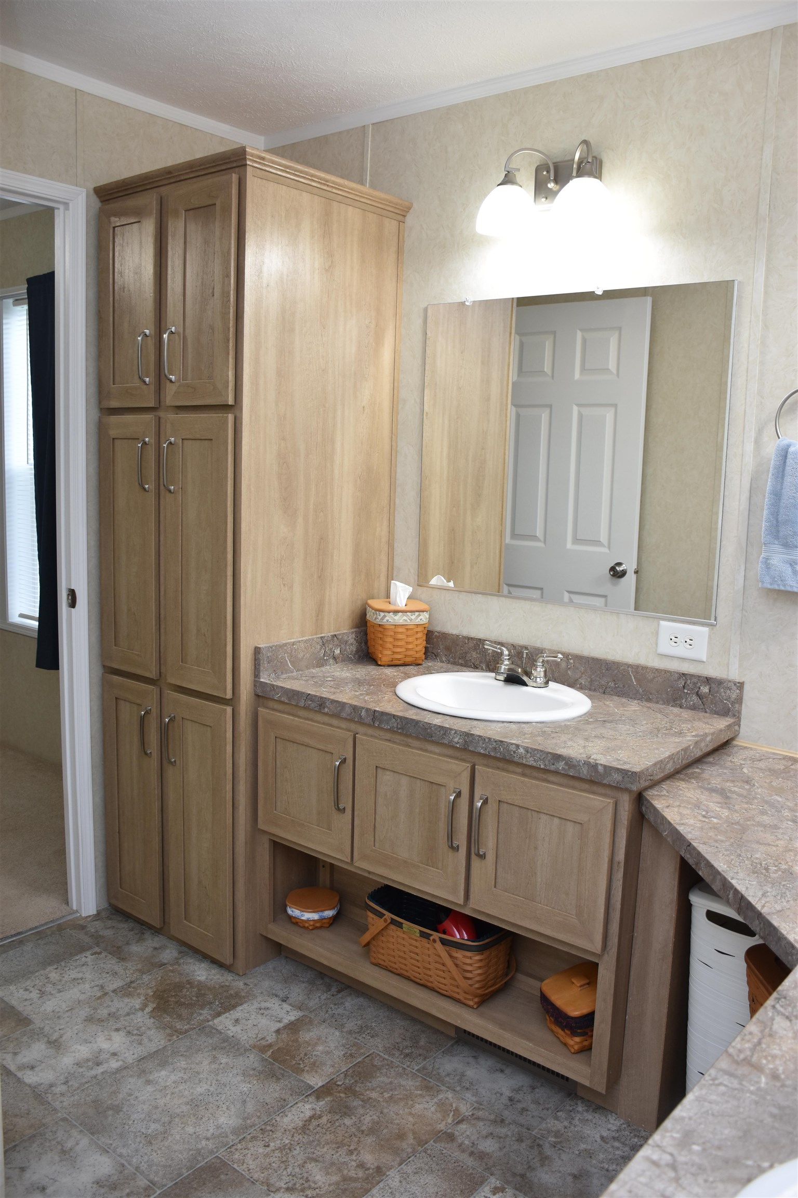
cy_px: 599
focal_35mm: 30
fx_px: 997
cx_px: 399
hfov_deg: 43.6
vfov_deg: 61.9
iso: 280
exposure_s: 1/60
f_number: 4
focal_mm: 20
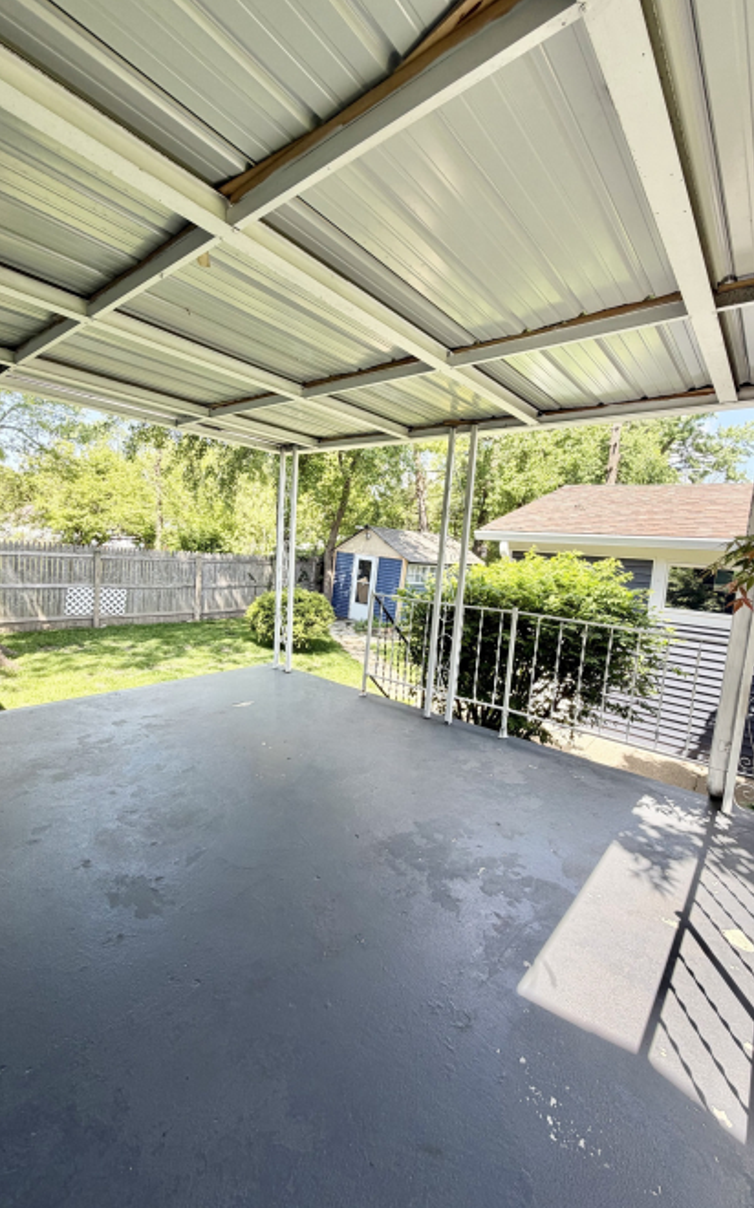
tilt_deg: -6.7
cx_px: 377
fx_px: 494
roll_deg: -3.2
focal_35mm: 15
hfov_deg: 74.7
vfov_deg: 101.5
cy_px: 605
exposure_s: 1/191
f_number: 2.2
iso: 40
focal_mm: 2.22
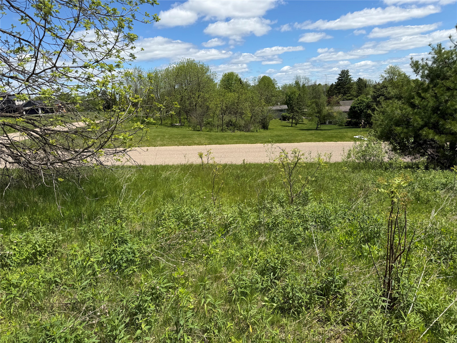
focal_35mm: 24
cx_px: 228
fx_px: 317
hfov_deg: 71.6
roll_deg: +4.0
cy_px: 172
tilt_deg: -11.7
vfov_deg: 56.8
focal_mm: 6.76
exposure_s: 1/4975
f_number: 1.78
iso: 80
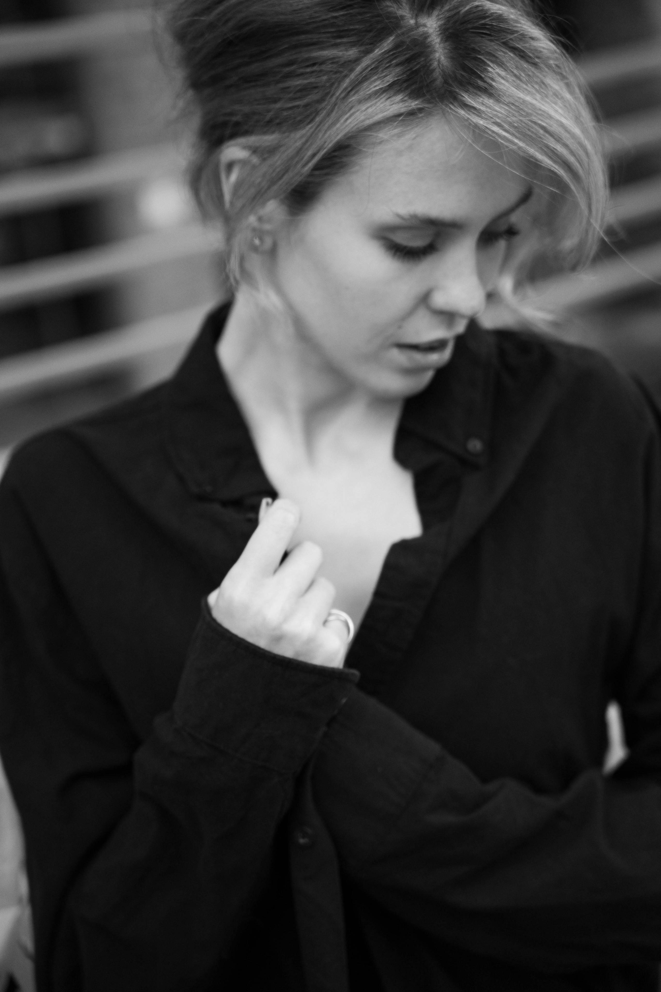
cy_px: 496
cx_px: 330
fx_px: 1790
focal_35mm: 65
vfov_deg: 31.0
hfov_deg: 20.9
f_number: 2.8
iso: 1600
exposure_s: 1/640
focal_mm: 65
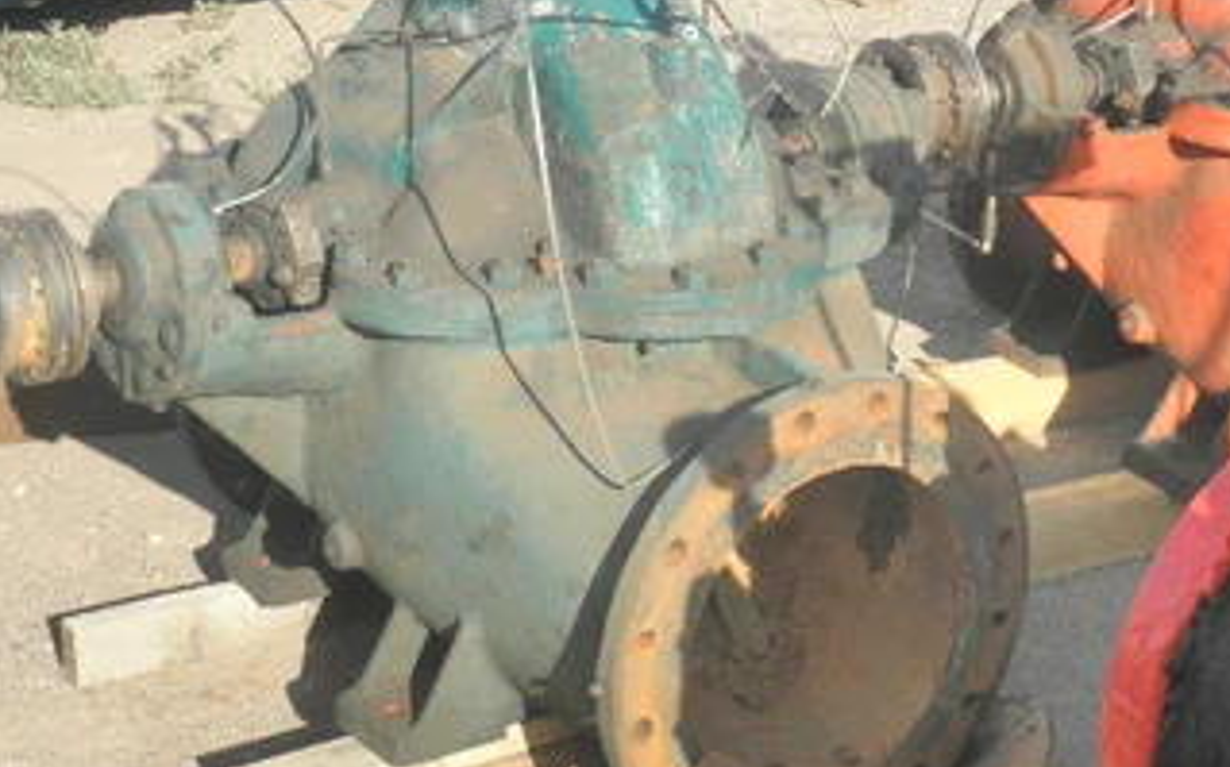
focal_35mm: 97
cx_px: 609
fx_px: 3250
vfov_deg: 13.4
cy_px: 251
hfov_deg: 21.4
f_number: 4
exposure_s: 1/320
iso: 64
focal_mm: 12.9
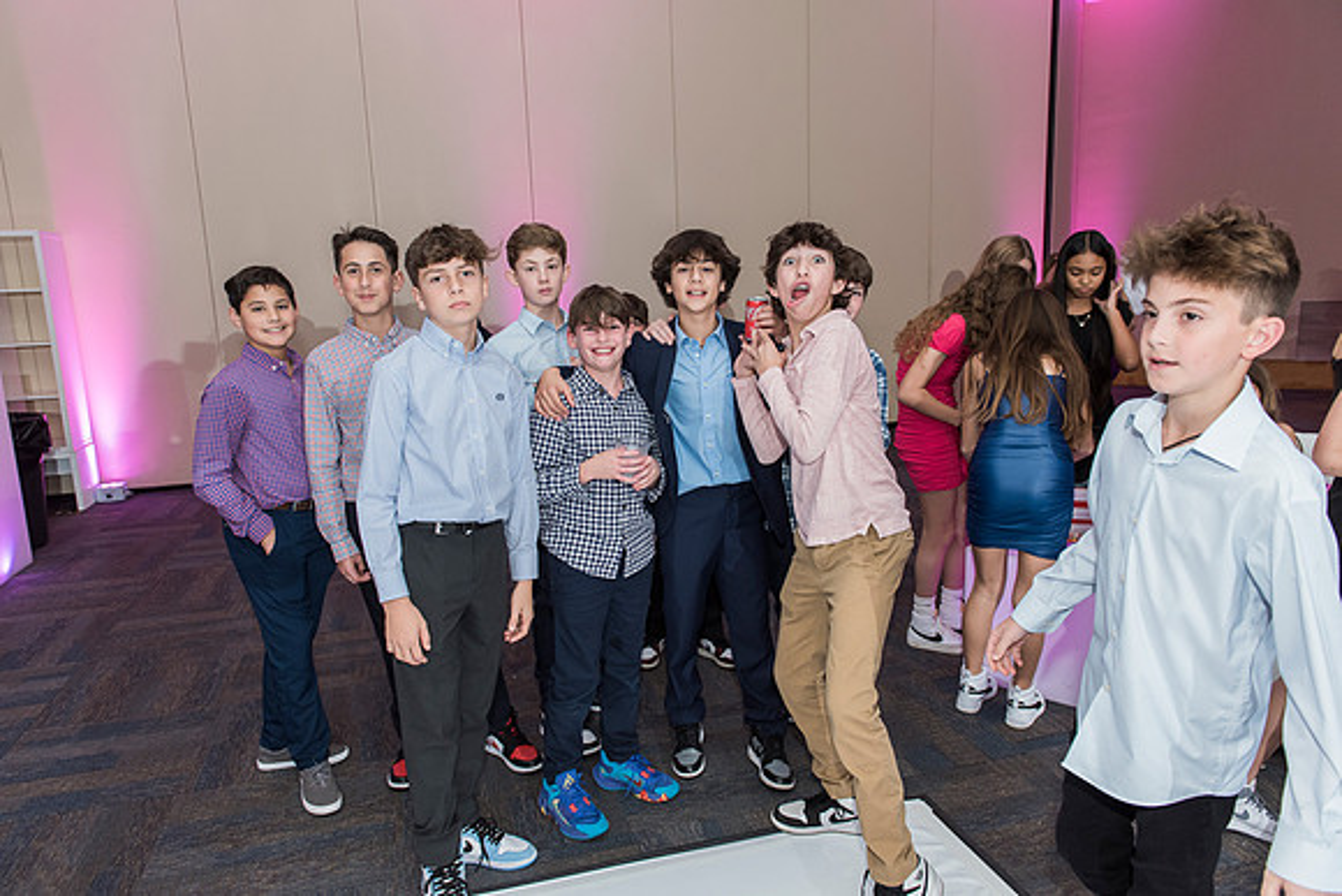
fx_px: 895
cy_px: 448
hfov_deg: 73.7
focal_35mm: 24
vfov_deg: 53.2
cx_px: 671
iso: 1250
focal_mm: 24
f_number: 4
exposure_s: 1/100
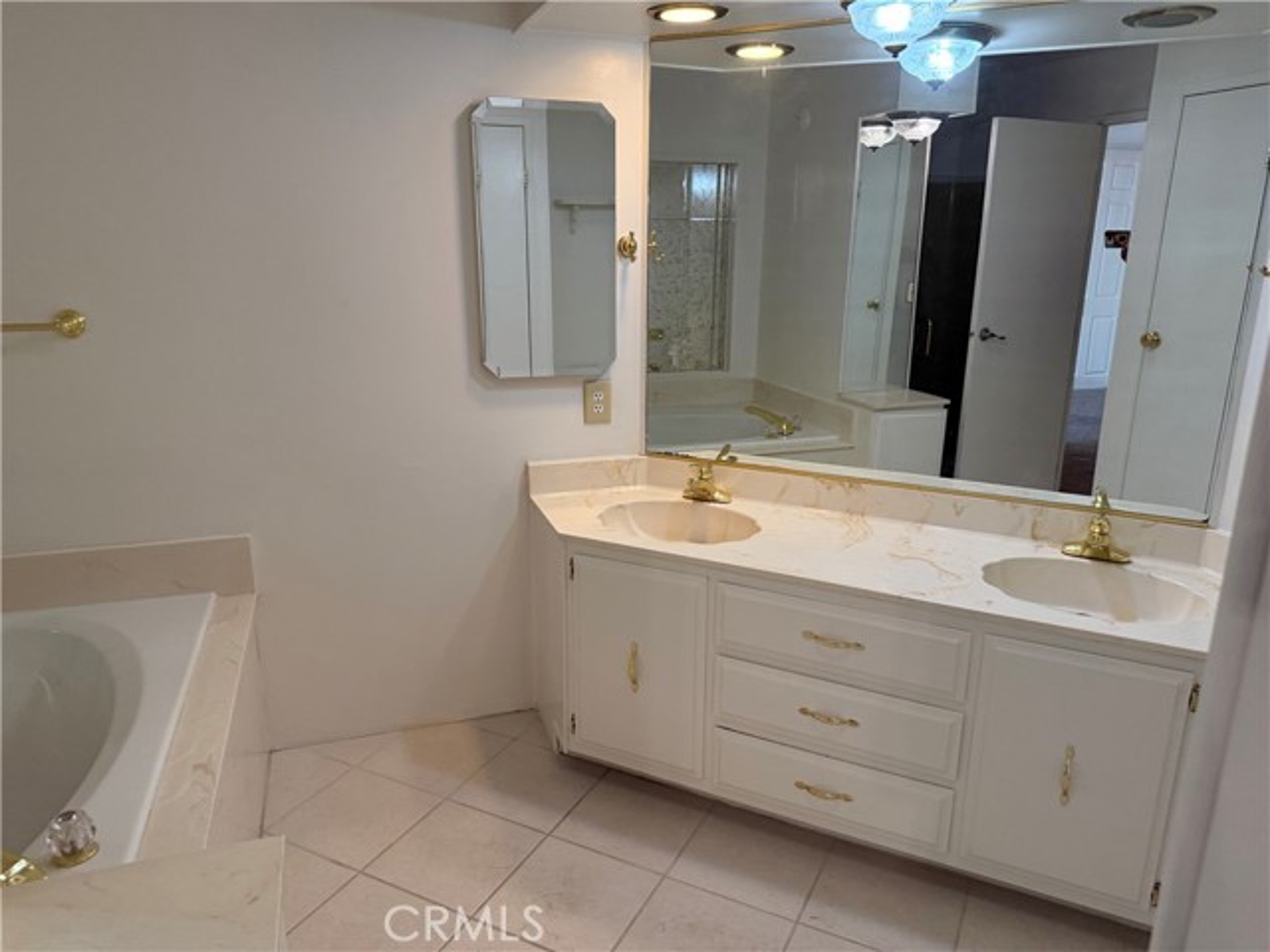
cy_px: 476
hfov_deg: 71.6
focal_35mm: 24
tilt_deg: -15.9
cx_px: 635
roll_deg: -0.5
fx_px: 881
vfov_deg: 56.8
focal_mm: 6.76
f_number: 1.78
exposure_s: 1/60
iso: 320
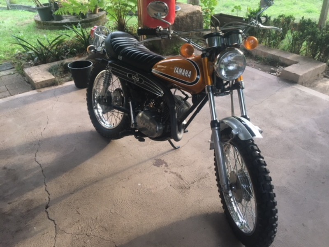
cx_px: 164
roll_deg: +1.2
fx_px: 276
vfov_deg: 48.2
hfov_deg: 61.7
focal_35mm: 29
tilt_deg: -33.6
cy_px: 124
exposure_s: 1/33
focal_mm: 4.15
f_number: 2.2
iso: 25
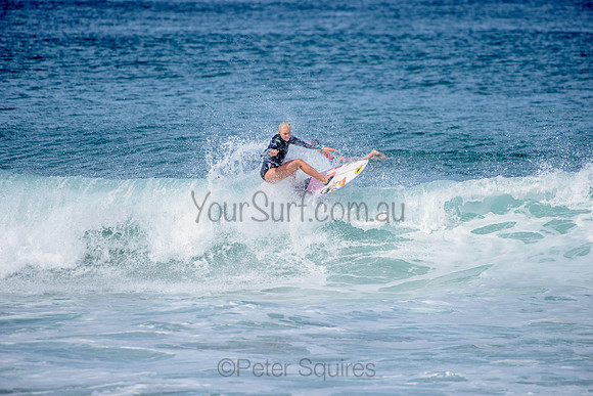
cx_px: 296
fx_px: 8238
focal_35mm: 500
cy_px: 198
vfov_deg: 2.8
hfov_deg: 4.1
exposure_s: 1/2500
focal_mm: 500
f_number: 6.3
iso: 250
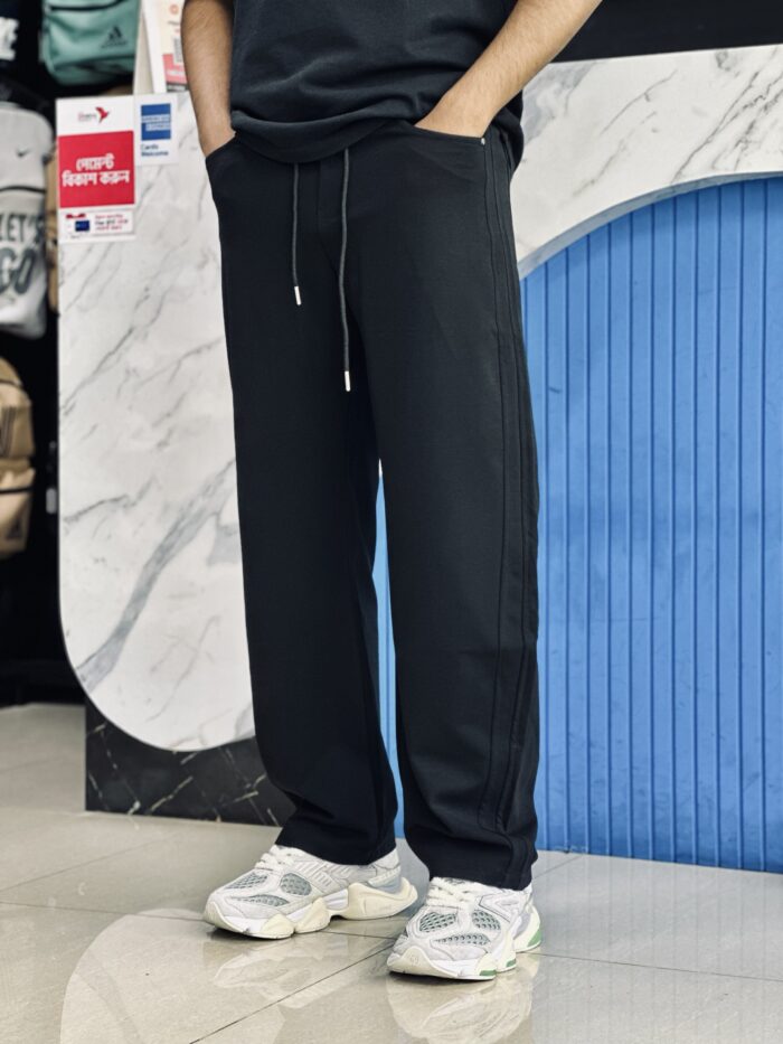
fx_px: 2322
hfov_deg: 19.1
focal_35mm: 77
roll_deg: -0.8
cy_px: 522
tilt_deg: -1.3
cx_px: 392
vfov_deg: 25.3
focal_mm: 9
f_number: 2.8
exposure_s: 1/33
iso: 125
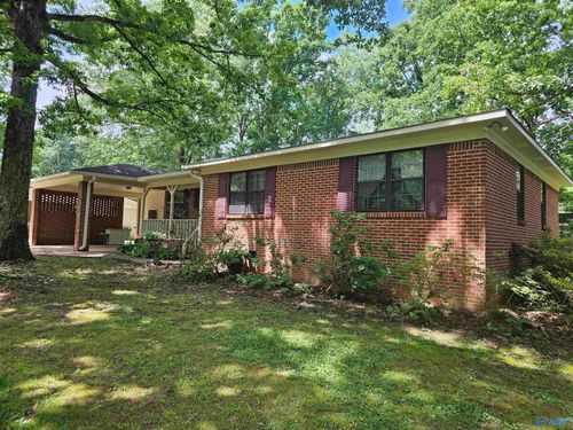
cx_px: 286
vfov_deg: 58.9
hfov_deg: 73.9
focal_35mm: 23
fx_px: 381
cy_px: 215
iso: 12
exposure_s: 1/120
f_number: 1.7
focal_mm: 6.3
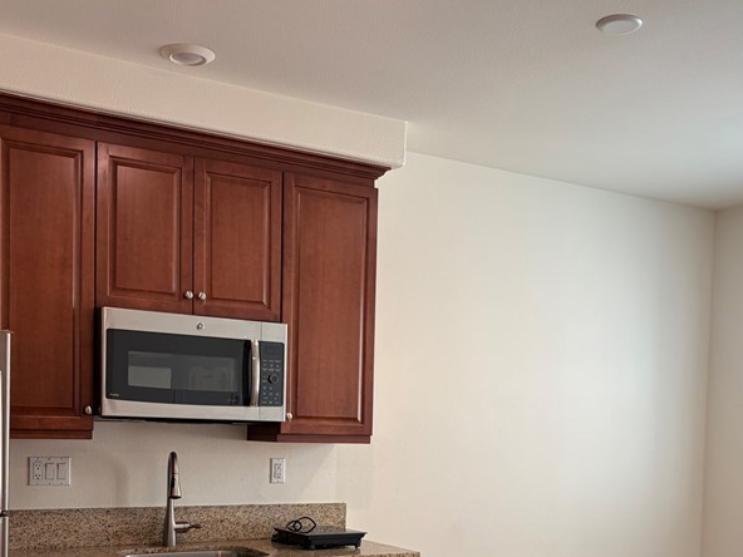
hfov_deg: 42.1
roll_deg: +0.2
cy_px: 472
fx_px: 966
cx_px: 358
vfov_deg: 31.1
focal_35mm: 45
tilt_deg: -2.8
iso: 64
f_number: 1.6
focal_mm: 5.96
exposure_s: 1/60
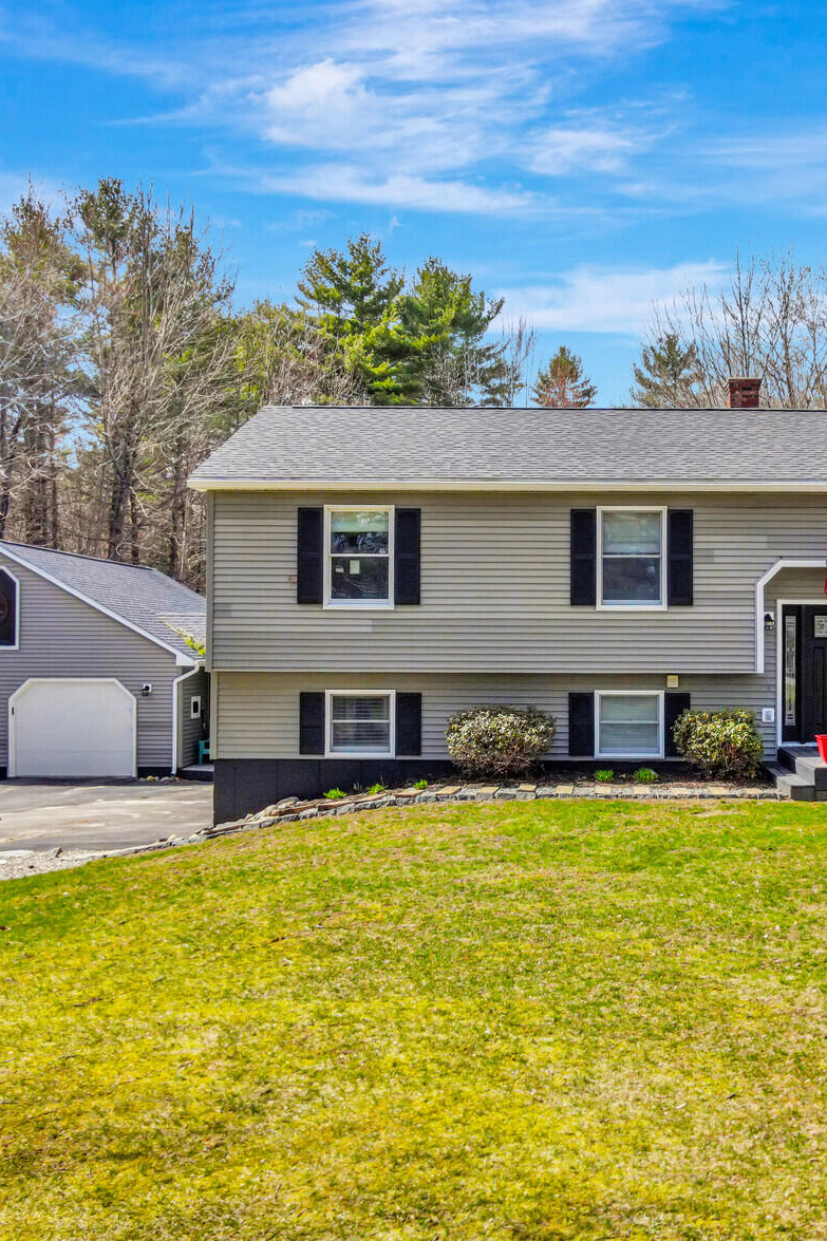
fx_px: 1172
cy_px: 612
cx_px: 562
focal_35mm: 34
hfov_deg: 38.4
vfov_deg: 55.8
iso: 200
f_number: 2.8
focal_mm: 4.5
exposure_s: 1/1000
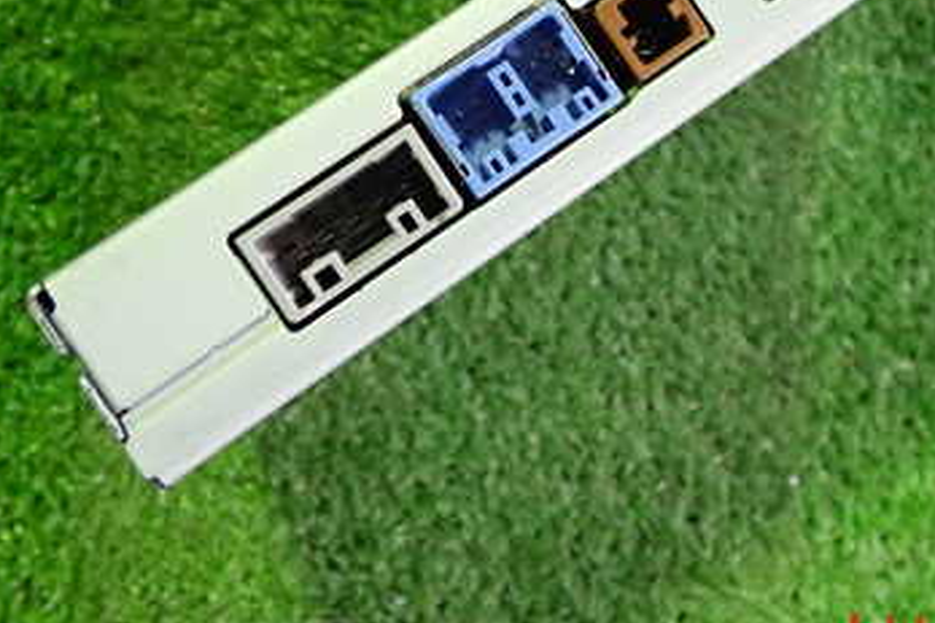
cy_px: 67
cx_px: 649
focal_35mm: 54
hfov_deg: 36.4
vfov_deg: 24.4
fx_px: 1402
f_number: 2.3
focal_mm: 5.4
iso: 640
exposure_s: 1/30
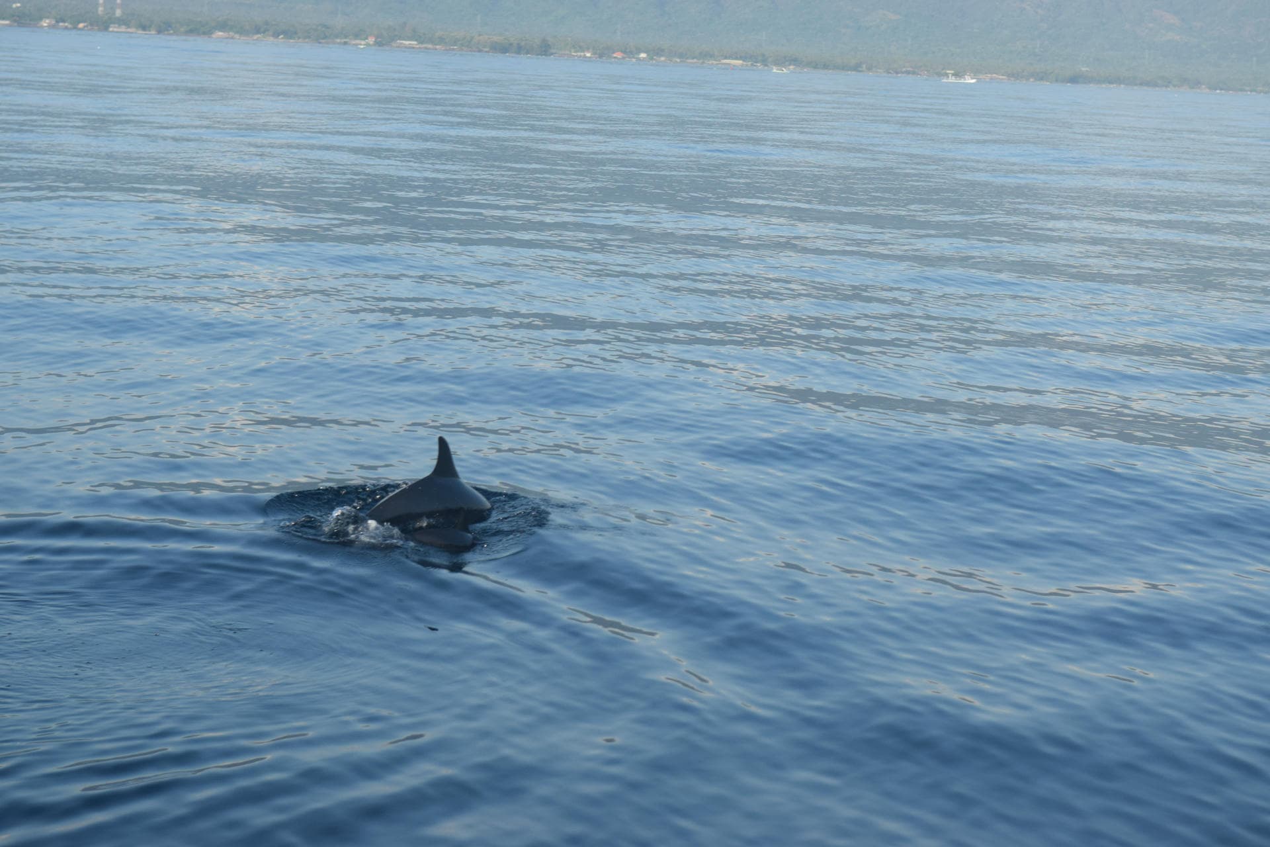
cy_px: 424
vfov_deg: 16.6
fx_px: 2910
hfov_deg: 24.6
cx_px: 635
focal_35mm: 82
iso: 400
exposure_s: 1/1250
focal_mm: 55
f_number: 5.6
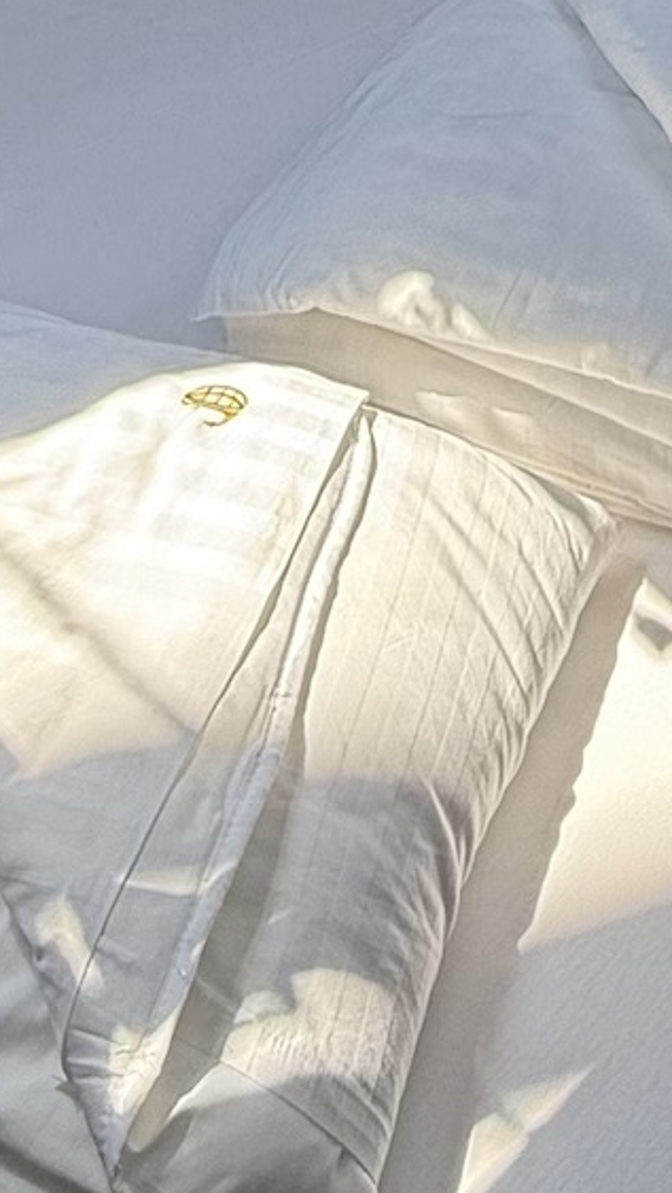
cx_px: 581
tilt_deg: -31.2
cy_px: -146
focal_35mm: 52
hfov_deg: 22.6
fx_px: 1646
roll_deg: +1.2
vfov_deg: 34.1
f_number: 2.2
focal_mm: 2.22
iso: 50
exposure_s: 1/124
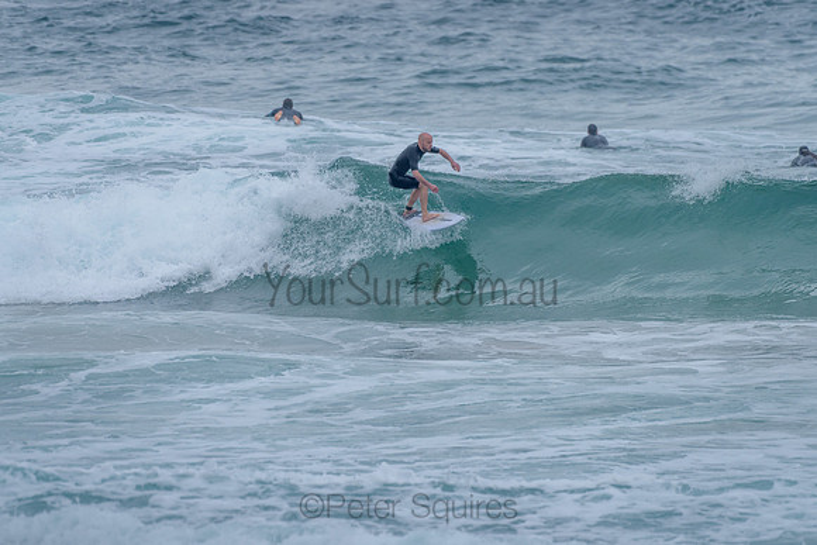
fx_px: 13909
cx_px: 410
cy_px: 212
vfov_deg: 2.2
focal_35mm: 613
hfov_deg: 3.4
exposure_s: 1/1250
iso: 400
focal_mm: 500
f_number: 5.6
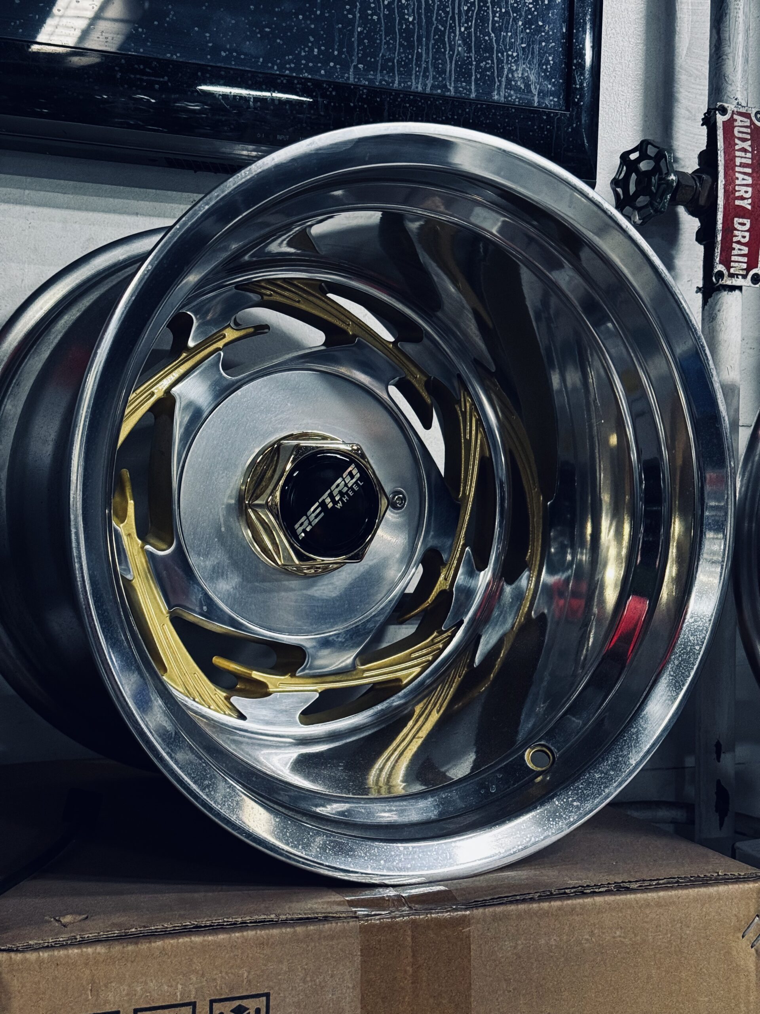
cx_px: 380
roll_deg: -1.0
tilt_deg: -0.7
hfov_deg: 30.3
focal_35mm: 48
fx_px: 1405
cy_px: 507
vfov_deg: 39.7
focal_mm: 6.76
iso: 500
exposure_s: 1/40
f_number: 1.78
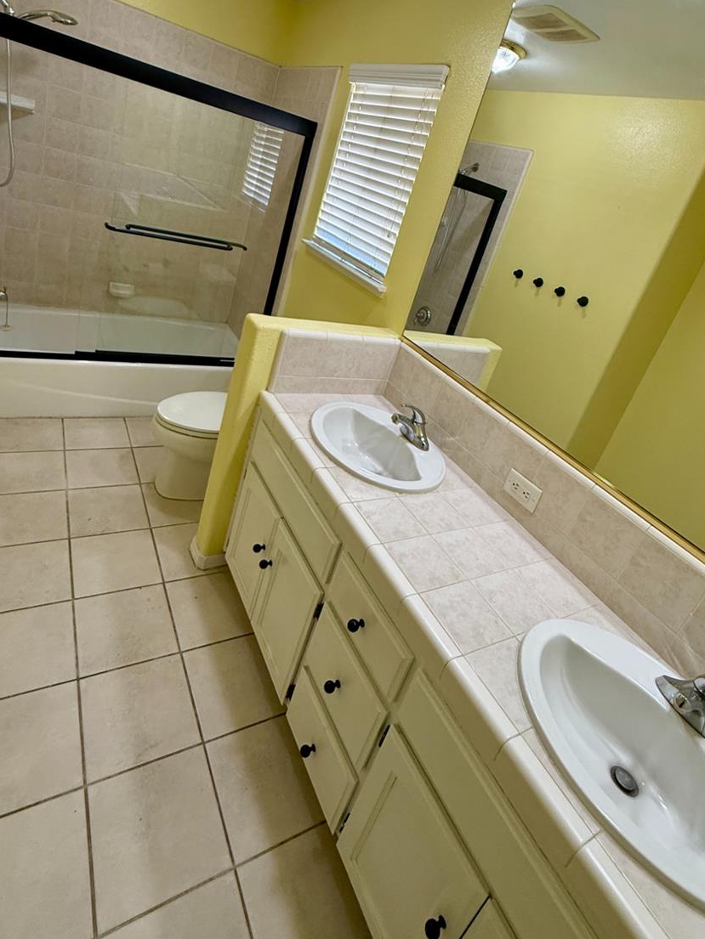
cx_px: 355
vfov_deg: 83.3
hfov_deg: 68.7
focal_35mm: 19
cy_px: 364
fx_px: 516
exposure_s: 1/120
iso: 200
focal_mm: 2.22
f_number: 2.2
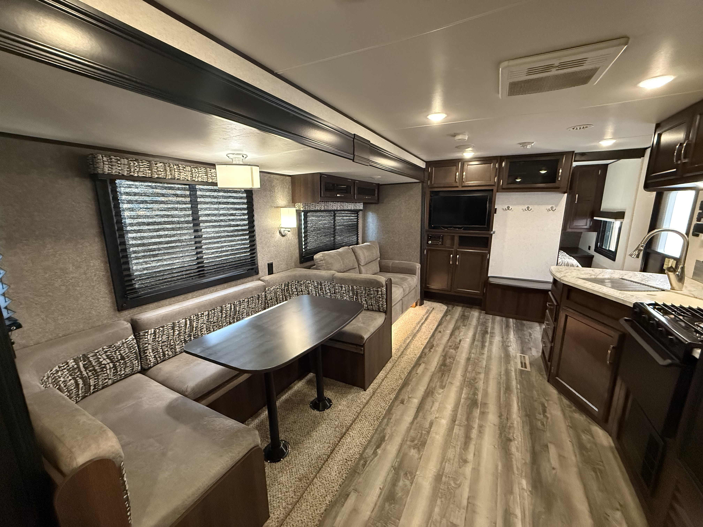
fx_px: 284
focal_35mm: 14
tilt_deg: -11.0
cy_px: 264
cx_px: 352
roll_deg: -0.5
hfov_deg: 102.1
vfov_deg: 85.7
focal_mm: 2.22
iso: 800
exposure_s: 1/60
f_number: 2.2
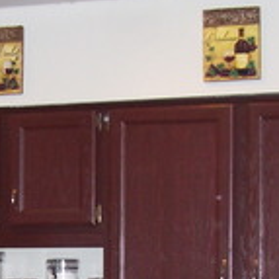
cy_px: 299
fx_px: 1368
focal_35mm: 150
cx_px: 55
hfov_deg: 11.6
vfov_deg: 11.5
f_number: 2.8
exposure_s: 1/60
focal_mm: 6.3
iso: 140
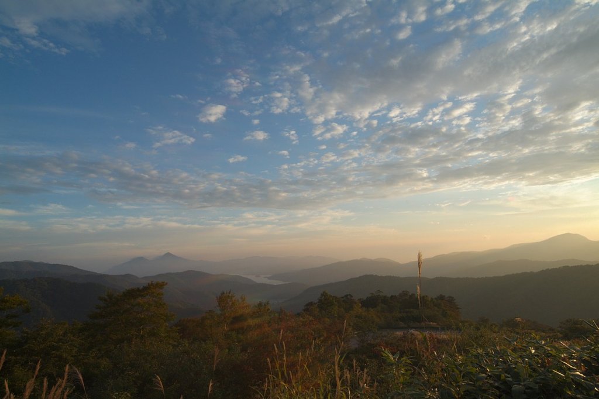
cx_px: 300
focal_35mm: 18
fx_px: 299
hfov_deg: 90.0
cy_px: 200
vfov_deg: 67.3
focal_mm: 12
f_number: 8
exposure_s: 1/350
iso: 400
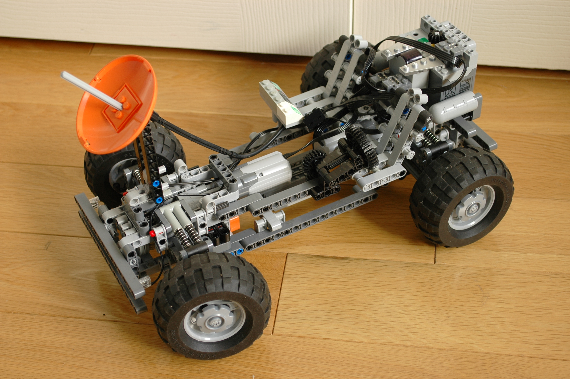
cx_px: 285
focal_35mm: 63
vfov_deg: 21.5
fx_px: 997
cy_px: 190
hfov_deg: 31.9
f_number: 6.3
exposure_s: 1/10
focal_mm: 42
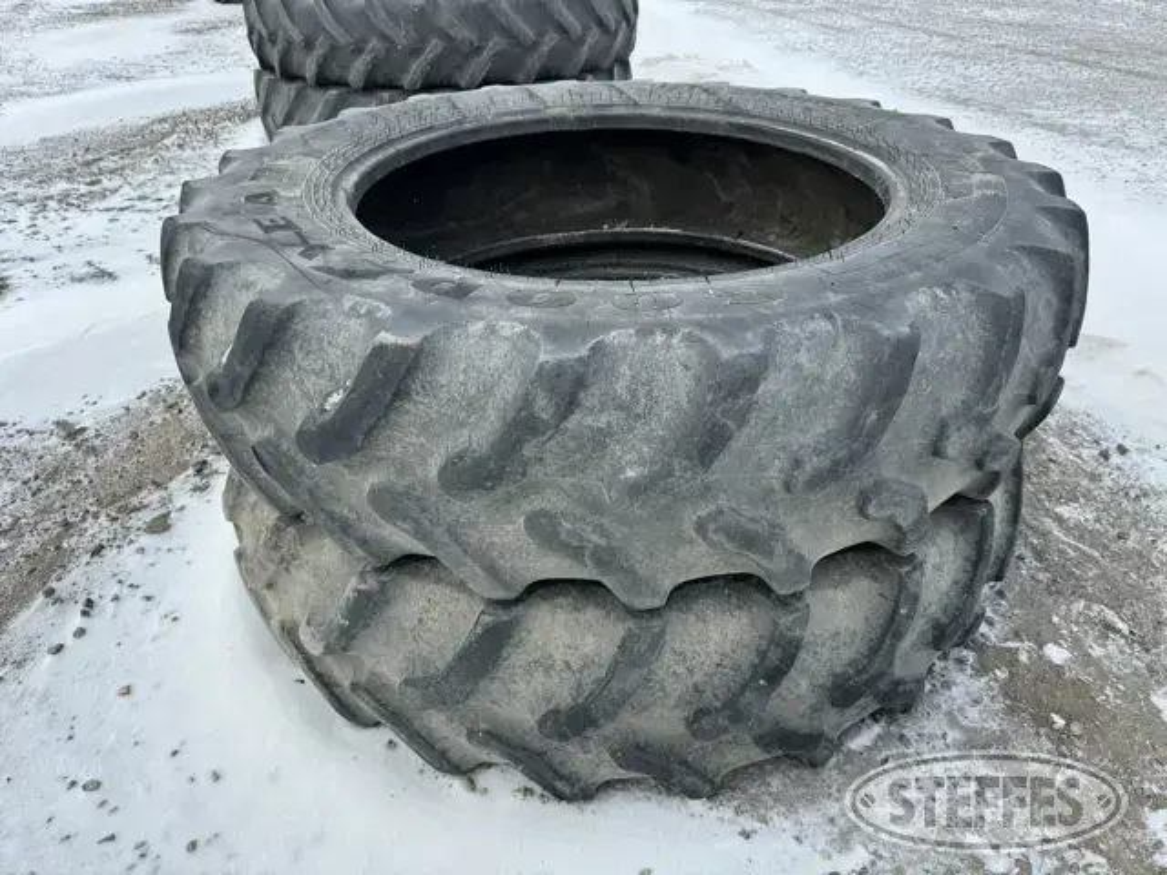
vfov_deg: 56.8
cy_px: 438
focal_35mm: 24
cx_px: 584
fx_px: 809
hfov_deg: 71.6
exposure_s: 1/1311
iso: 80
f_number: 1.78
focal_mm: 6.86
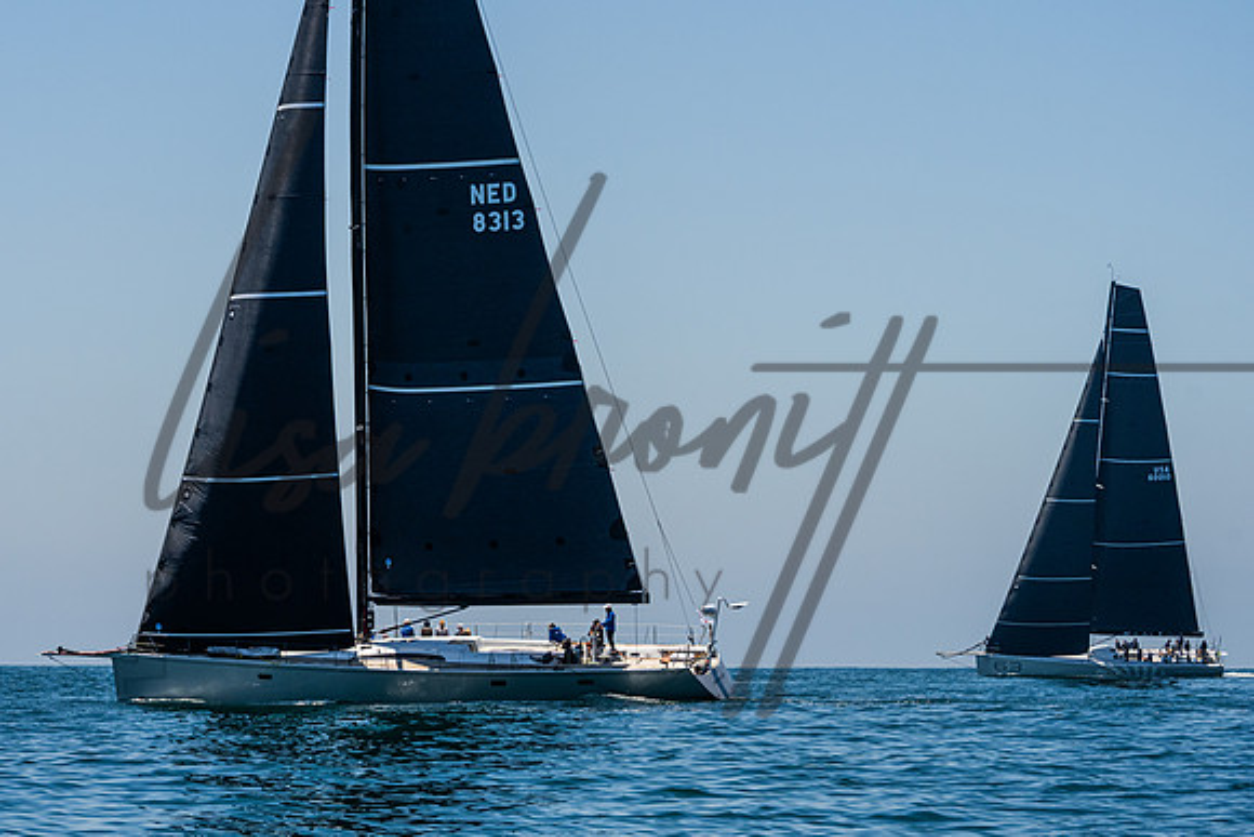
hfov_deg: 14.7
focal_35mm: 139
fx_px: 4841
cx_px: 476
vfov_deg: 9.9
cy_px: 374
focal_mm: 105
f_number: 8
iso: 500
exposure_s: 1/2500
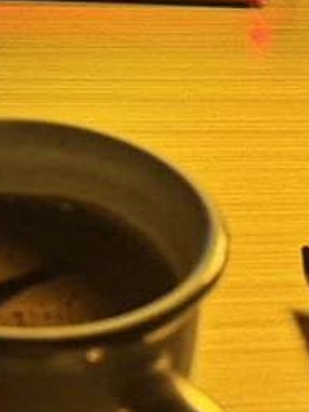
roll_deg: -1.9
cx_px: -5
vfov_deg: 20.2
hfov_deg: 16.2
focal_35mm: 89
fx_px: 1059
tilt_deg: -13.7
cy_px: -116
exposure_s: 1/60
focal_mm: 6.76
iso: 250
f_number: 1.78
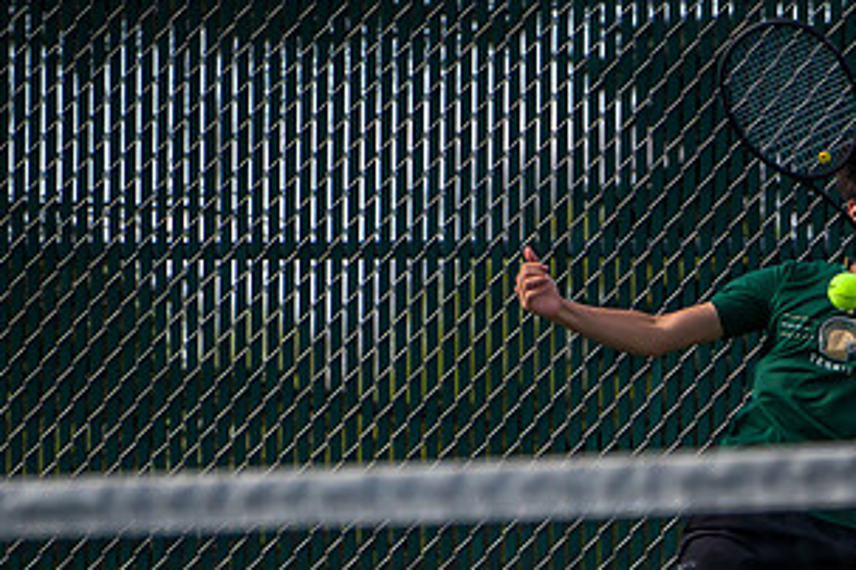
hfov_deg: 3.1
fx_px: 15811
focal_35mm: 665
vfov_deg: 2.1
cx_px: 997
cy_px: 814
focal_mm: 200
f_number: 4.5
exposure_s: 1/3200
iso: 800
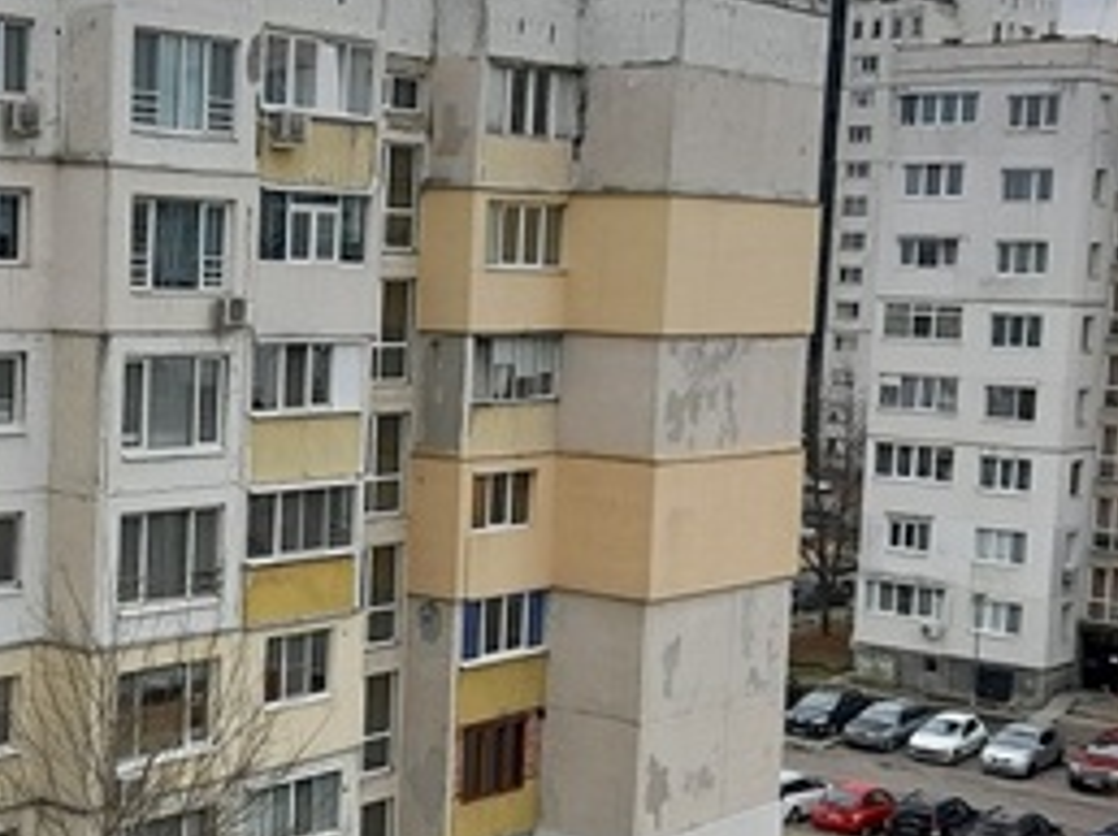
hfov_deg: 29.3
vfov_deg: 22.9
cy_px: 505
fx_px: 2065
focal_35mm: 64
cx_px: 160
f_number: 2
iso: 20
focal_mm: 4.6
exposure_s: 1/327
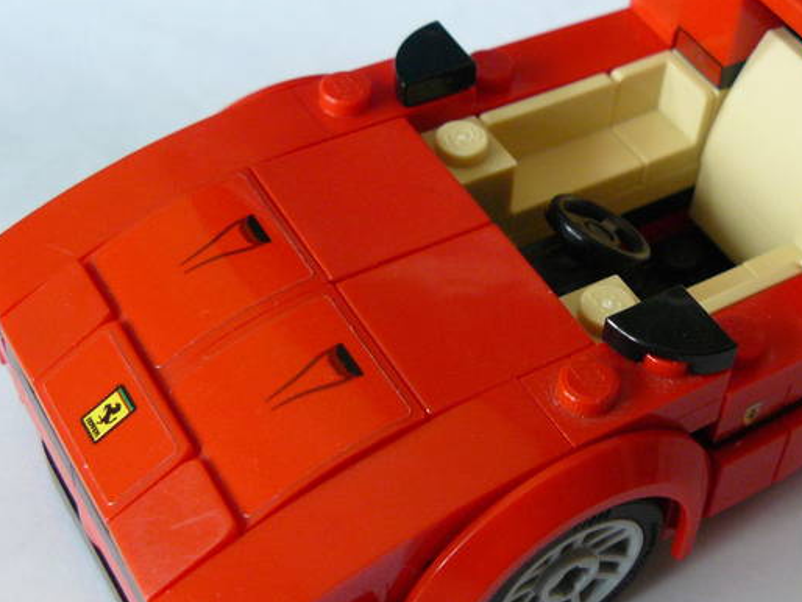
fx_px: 1460
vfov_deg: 23.3
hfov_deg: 30.1
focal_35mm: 63
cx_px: 624
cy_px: 271
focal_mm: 6
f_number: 2.8
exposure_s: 1/20
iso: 200
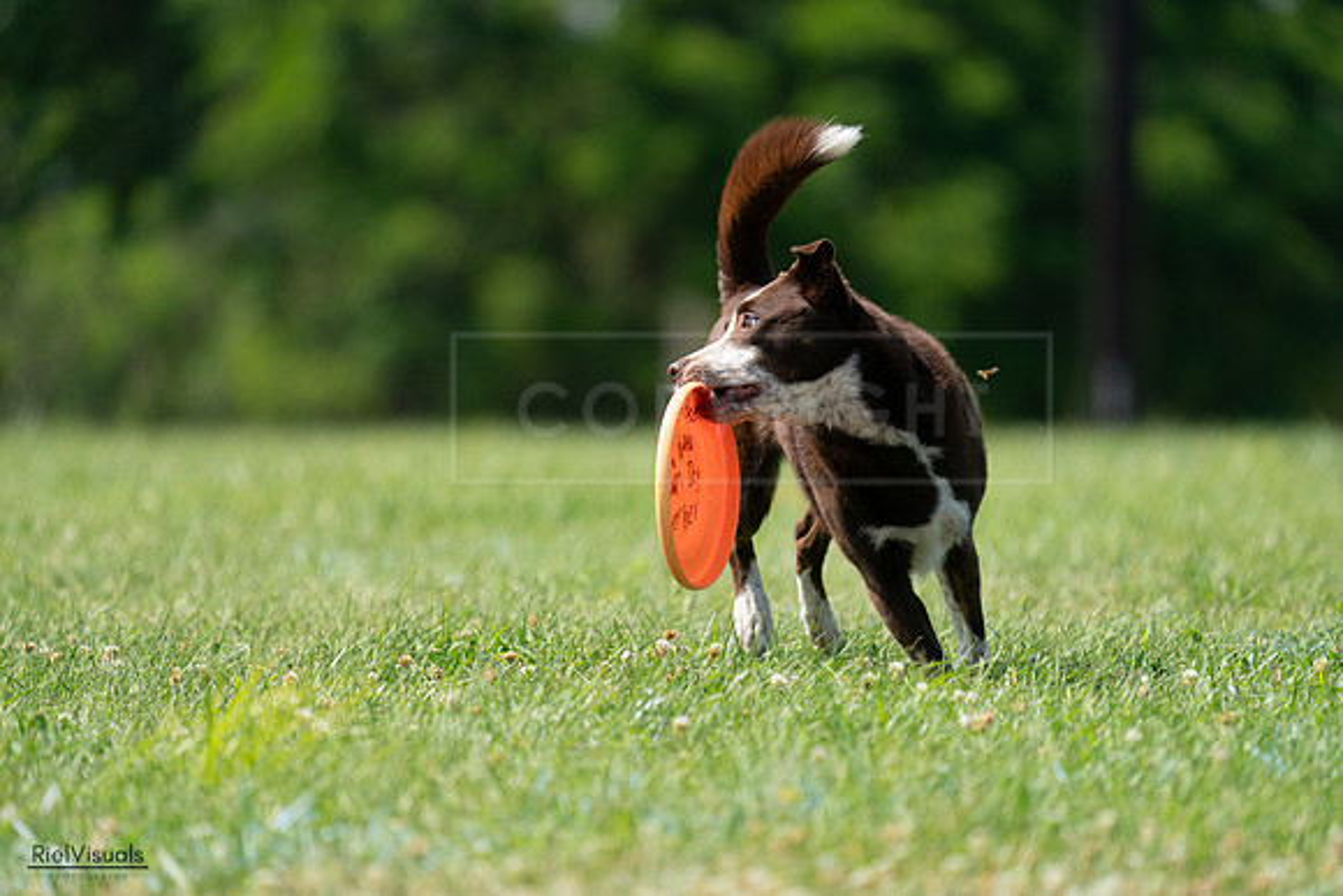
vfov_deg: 2.9
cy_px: 448
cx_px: 672
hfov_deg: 4.3
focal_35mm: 478
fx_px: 17835
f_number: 6.3
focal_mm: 478
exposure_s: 1/4000
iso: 1250
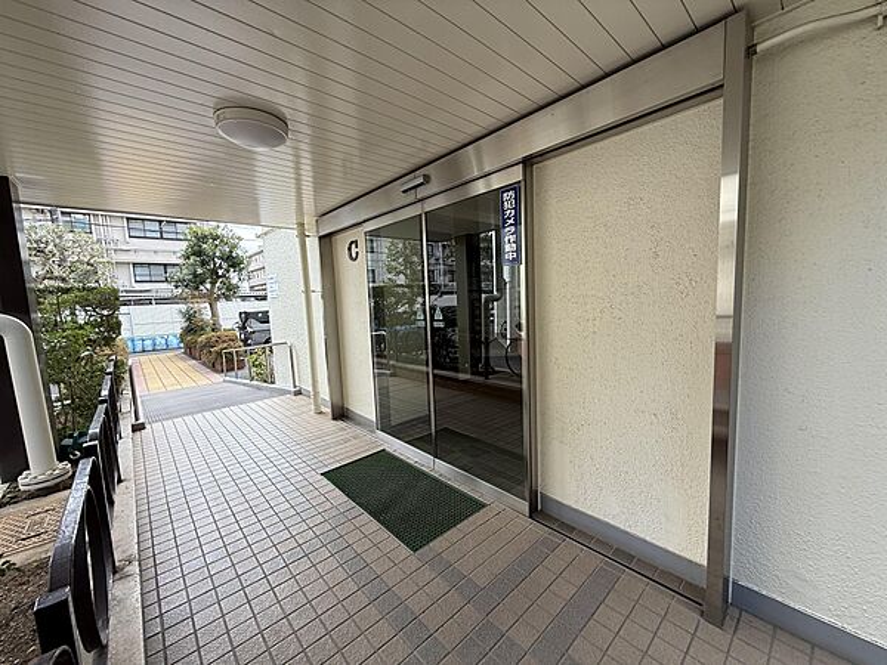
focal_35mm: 14
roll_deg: +2.7
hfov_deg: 102.1
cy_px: 332
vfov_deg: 85.7
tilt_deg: -5.2
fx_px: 359
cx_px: 444
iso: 50
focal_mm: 2.22
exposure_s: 1/158
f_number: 2.2
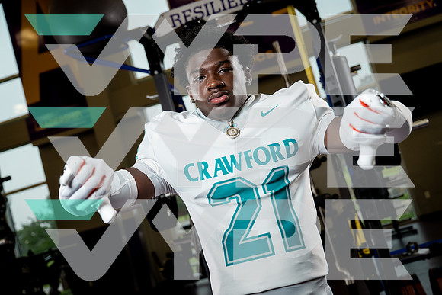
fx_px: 540
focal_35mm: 44
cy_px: 148
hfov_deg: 44.5
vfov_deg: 30.5
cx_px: 221
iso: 640
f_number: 4
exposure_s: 1/250
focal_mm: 44
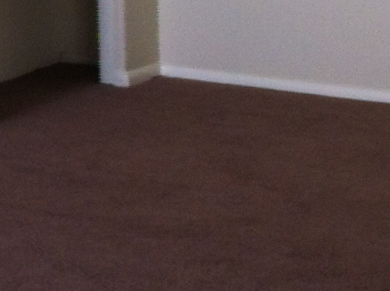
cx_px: 137
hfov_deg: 11.6
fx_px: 1913
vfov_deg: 8.5
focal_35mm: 170
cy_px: -189
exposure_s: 1/20
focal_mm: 3.85
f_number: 2.8
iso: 80
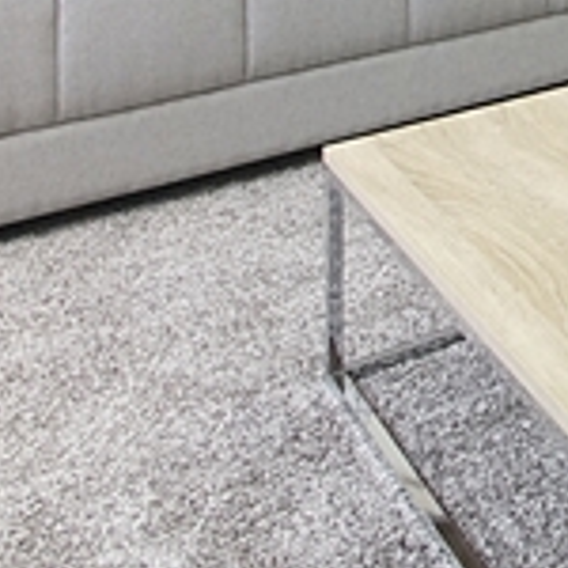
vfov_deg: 19.8
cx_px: 1034
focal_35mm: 68
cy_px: -405
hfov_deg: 19.1
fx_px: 1262
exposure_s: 1/60
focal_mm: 10
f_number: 9
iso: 800
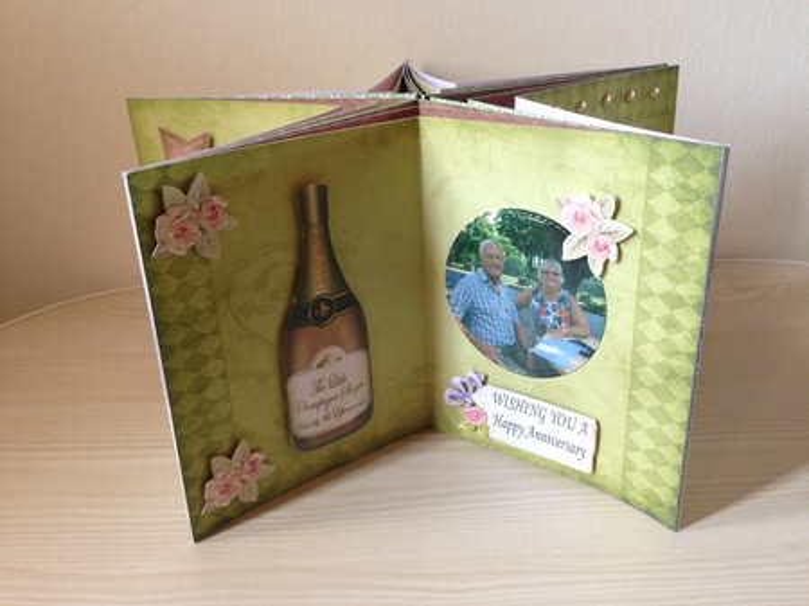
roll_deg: -0.3
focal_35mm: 33
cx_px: 404
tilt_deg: -22.4
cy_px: 303
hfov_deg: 55.4
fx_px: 771
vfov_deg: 42.9
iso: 125
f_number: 2.4
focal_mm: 4.12
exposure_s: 1/20
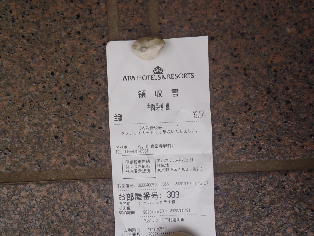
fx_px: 254
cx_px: 157
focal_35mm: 28
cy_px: 118
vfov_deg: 49.7
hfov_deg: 63.4
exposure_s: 1/200
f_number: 3.9
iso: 80
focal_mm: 5
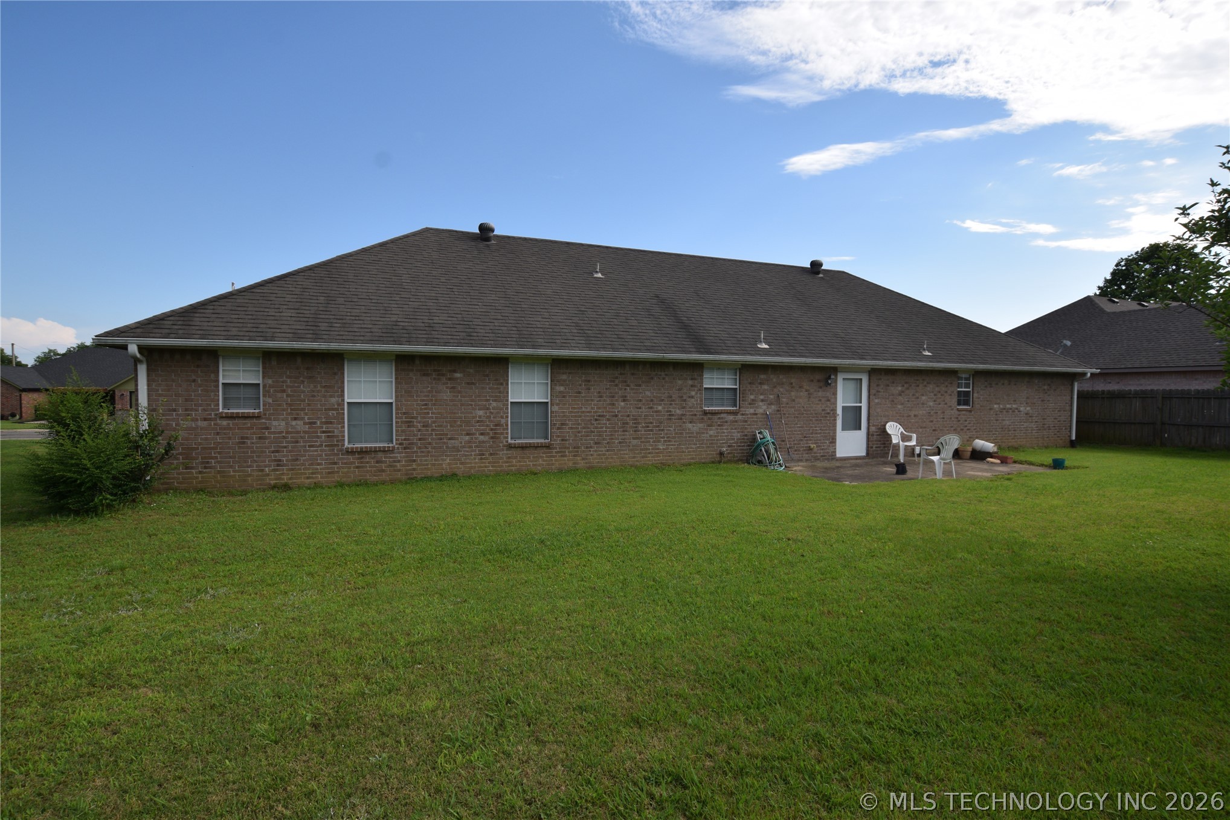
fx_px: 589
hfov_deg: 92.4
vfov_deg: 69.6
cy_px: 410
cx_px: 615
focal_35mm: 17
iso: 200
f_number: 9
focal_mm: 11.5
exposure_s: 1/320
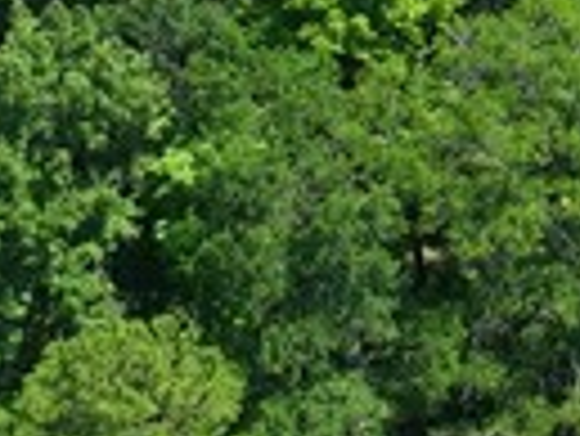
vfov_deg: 7.2
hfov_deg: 9.6
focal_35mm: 190
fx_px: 3186
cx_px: 1245
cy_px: -739
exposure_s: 1/1600
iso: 120
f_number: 2.8
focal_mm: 12.29
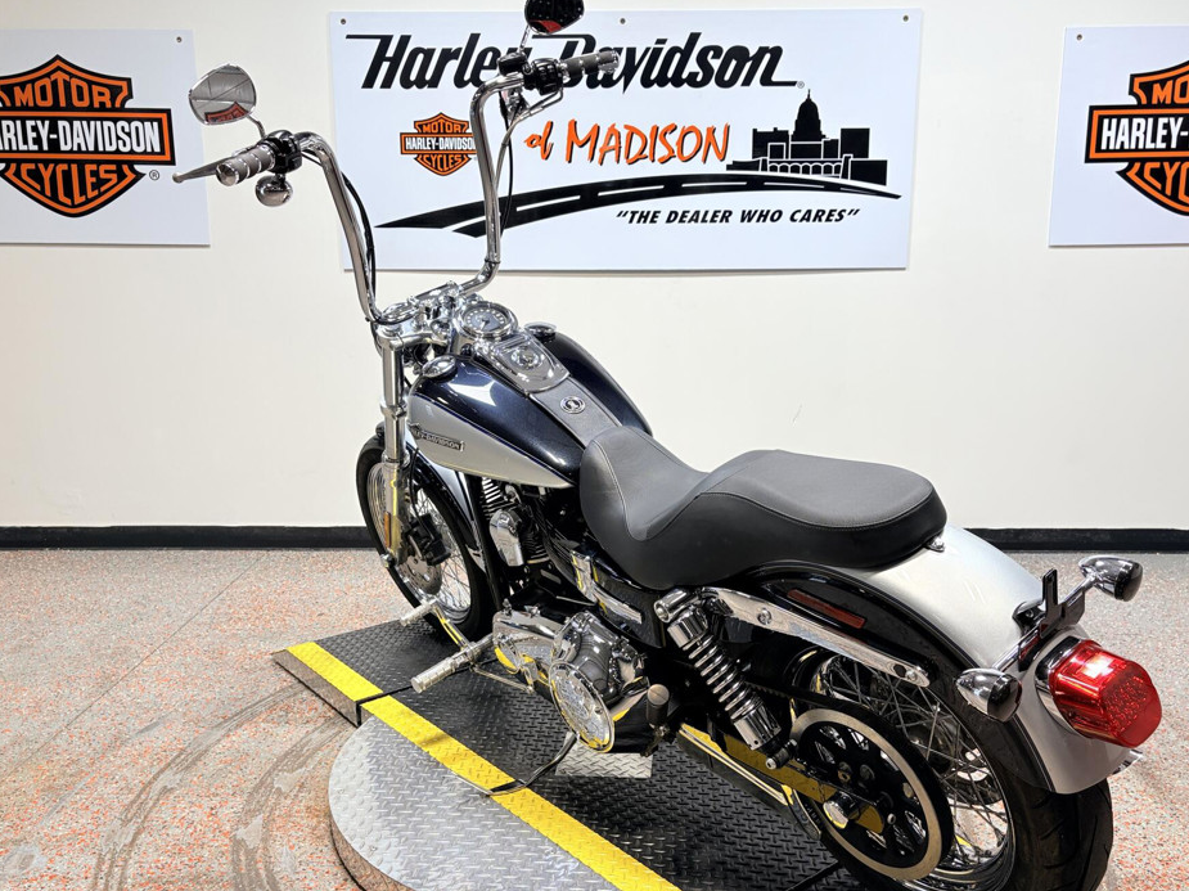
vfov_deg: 46.8
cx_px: 629
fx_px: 1030
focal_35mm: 30
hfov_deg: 59.9
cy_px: 459
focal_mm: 5.96
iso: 32
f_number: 1.6
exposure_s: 1/120
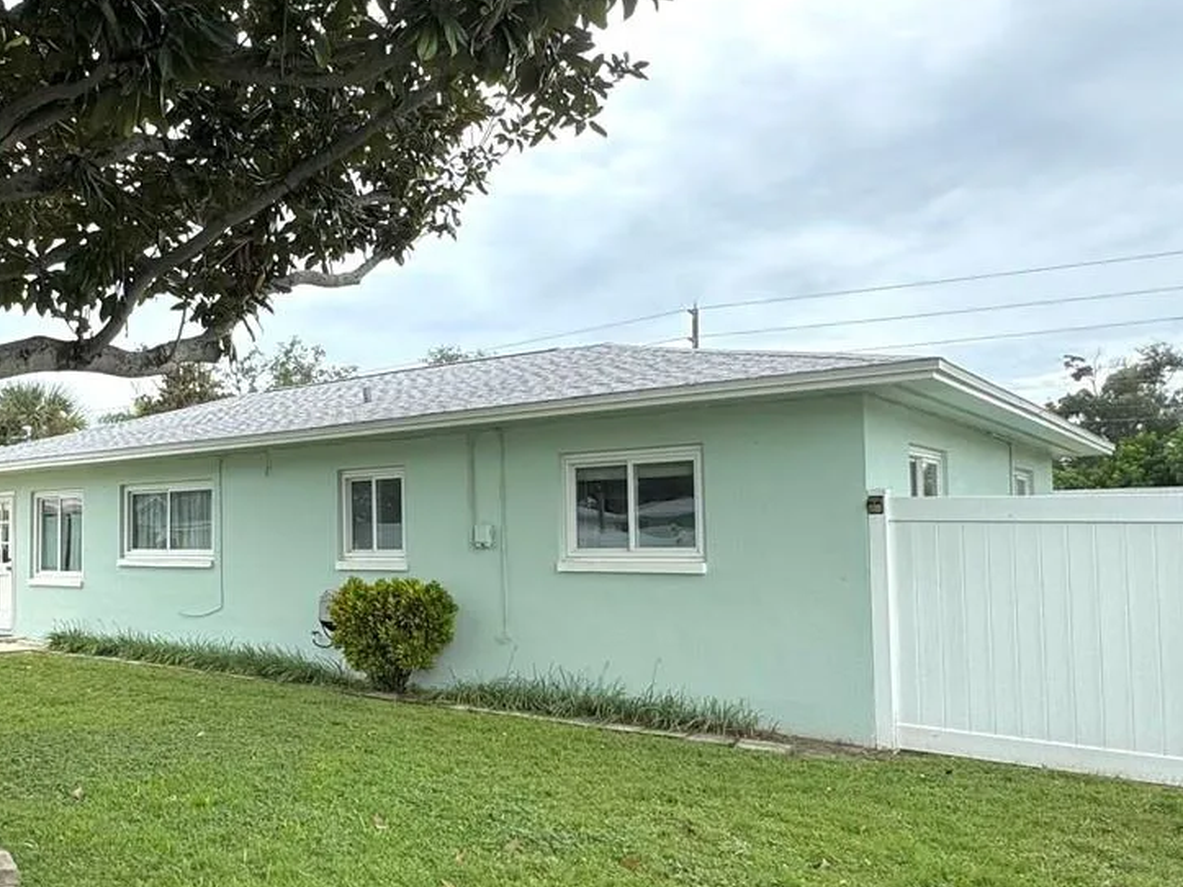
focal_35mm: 31
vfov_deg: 45.4
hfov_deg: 56.1
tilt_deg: +2.2
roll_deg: +0.0
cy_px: 486
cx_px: 326
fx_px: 1059
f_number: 2.2
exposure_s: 1/749
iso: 50
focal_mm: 2.22
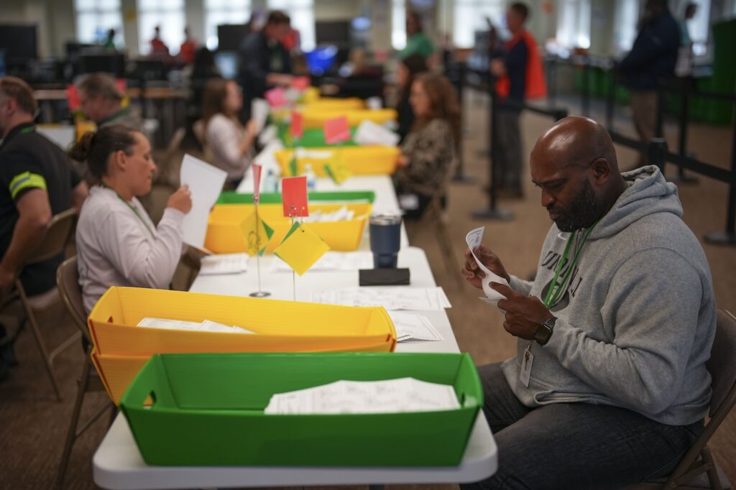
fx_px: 1022
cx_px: 368
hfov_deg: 39.6
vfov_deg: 27.0
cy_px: 245
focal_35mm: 50
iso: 400
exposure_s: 1/400
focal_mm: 50
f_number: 1.2
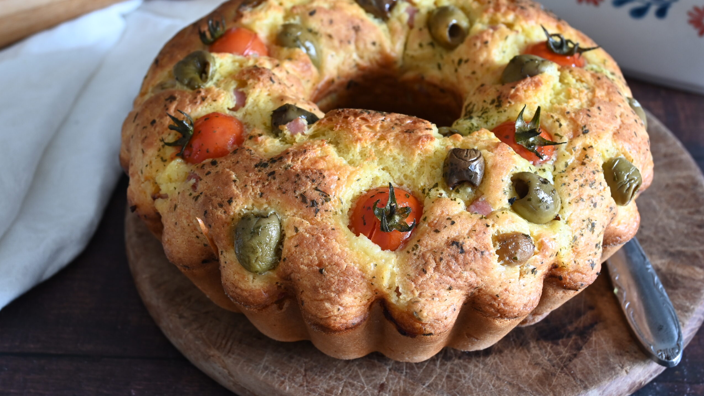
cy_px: 171
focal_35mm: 57
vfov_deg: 21.1
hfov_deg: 36.6
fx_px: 1064
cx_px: 350
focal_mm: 36
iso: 200
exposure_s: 1/10
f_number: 6.3
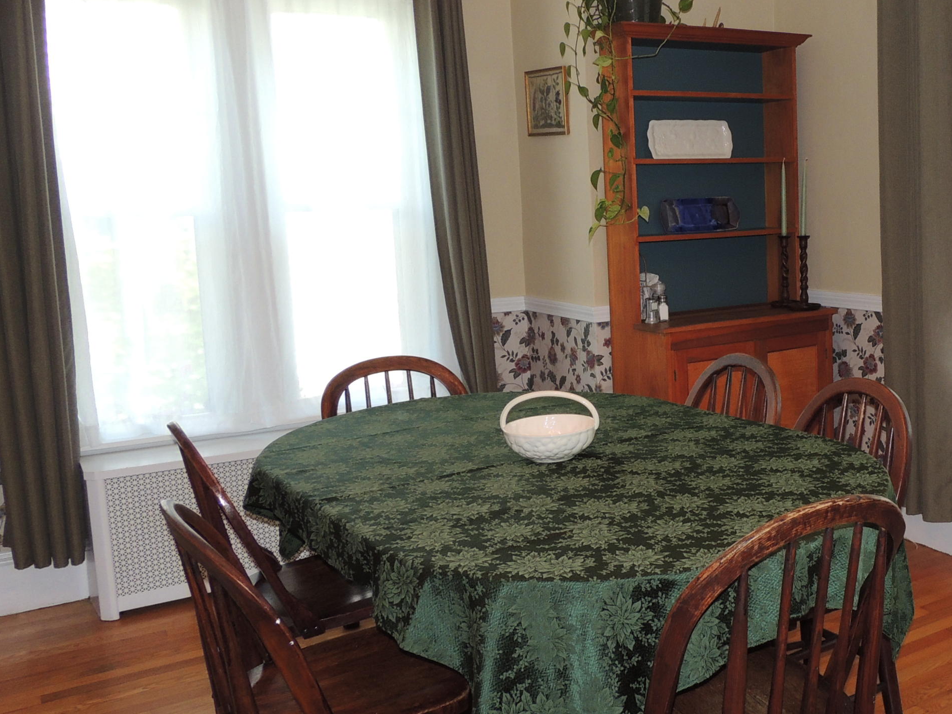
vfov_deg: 37.7
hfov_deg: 47.0
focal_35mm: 38
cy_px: 331
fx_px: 1045
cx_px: 728
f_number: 3.7
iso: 200
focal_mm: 4.3
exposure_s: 1/30
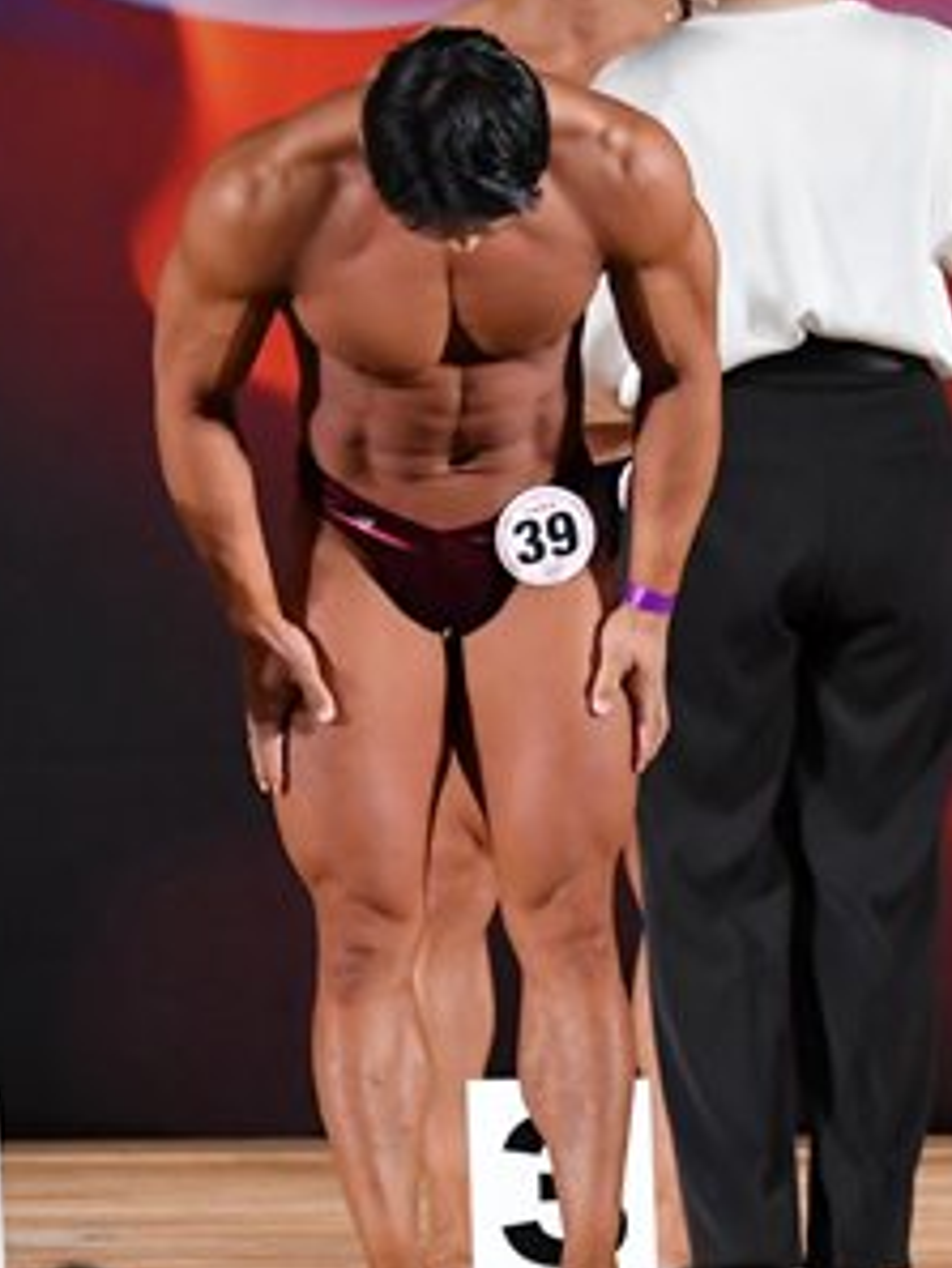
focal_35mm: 507
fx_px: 18578
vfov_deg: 3.9
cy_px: 508
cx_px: 156
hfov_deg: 2.9
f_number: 5.6
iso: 3200
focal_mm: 135
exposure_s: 1/400
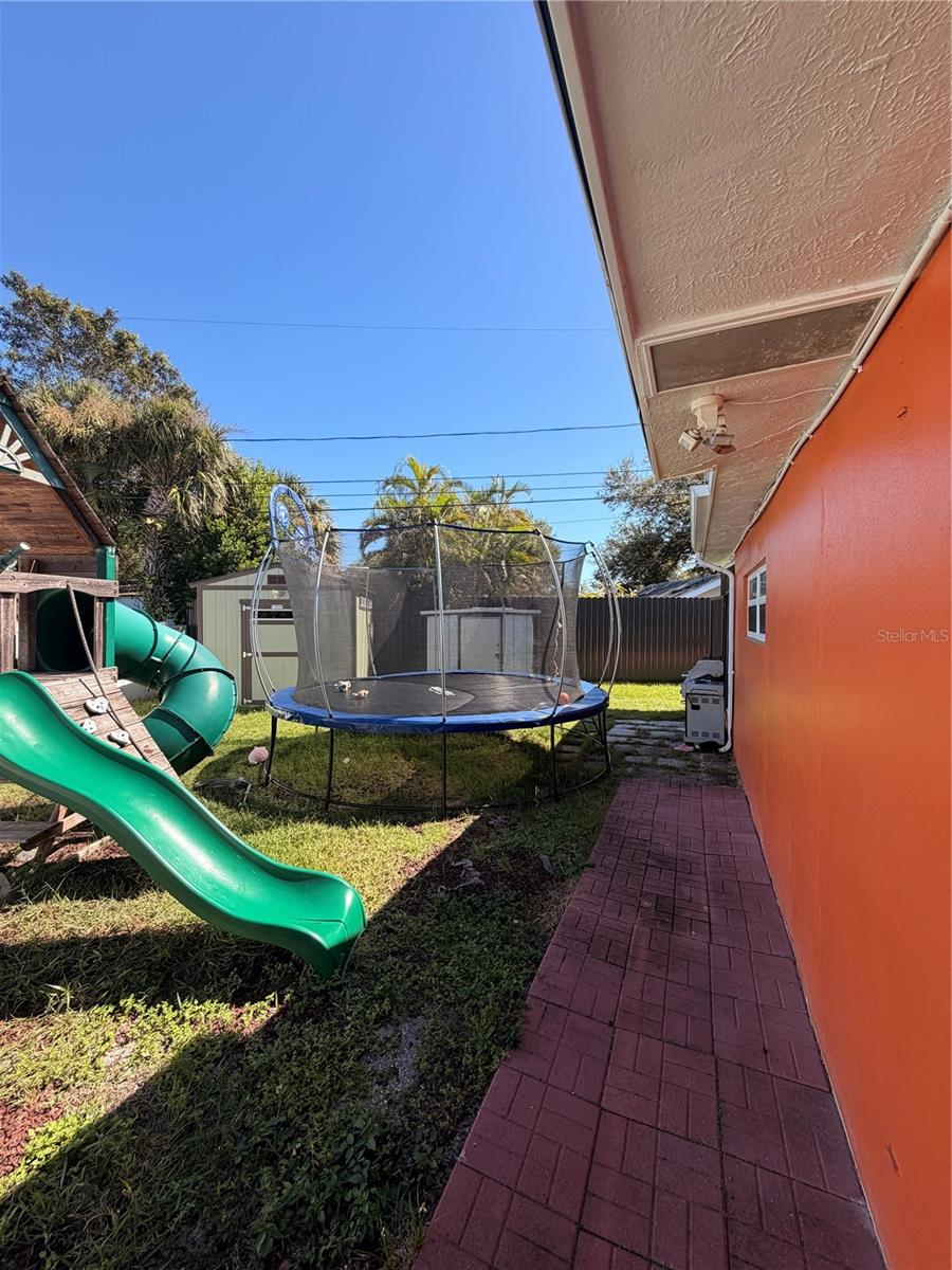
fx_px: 513
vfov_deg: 102.1
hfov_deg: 85.7
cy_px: 635
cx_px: 476
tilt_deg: -1.7
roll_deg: +0.0
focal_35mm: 14
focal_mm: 2.22
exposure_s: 1/651
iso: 40
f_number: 2.2
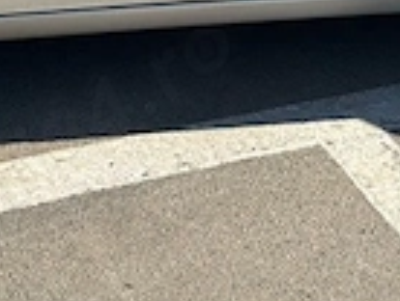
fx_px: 1308
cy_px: -278
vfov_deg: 11.9
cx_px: 159
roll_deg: -2.3
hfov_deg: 17.4
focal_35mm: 113
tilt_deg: -12.8
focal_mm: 6.76
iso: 100
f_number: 1.78
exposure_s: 1/6849
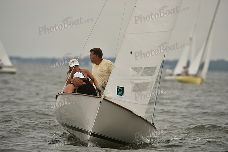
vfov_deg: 3.4
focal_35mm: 400
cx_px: 114
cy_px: 76
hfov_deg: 5.2
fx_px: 2534
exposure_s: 1/1000
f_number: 5.6
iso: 320
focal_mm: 400
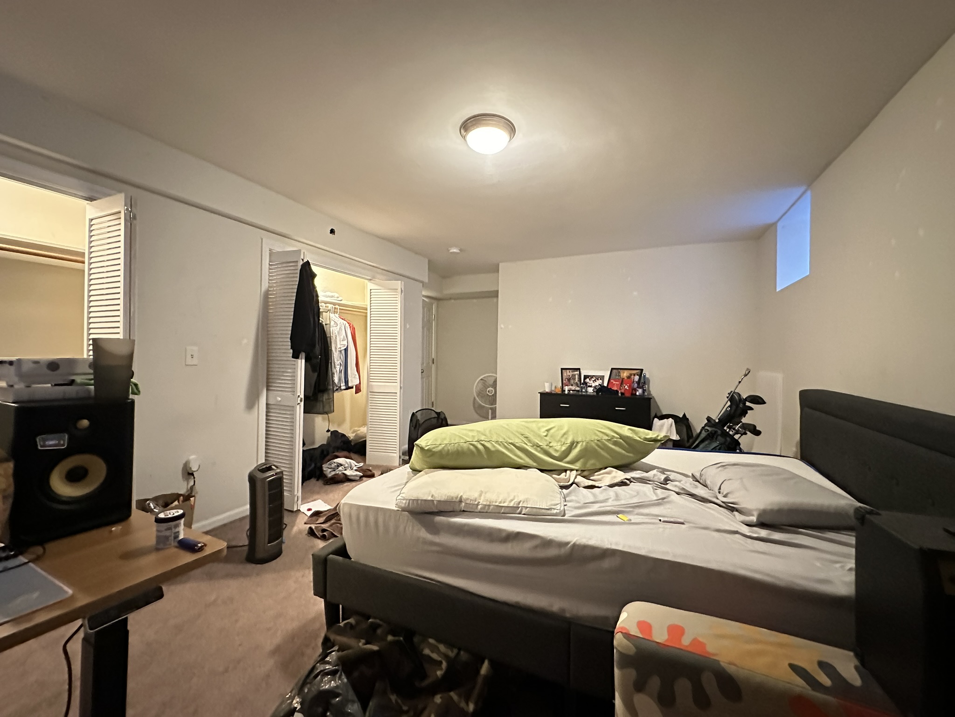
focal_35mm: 14
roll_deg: -1.3
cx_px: 478
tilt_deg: -0.3
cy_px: 358
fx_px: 386
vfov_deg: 85.7
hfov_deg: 102.1
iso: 1250
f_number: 2.2
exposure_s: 1/30
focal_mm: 2.22
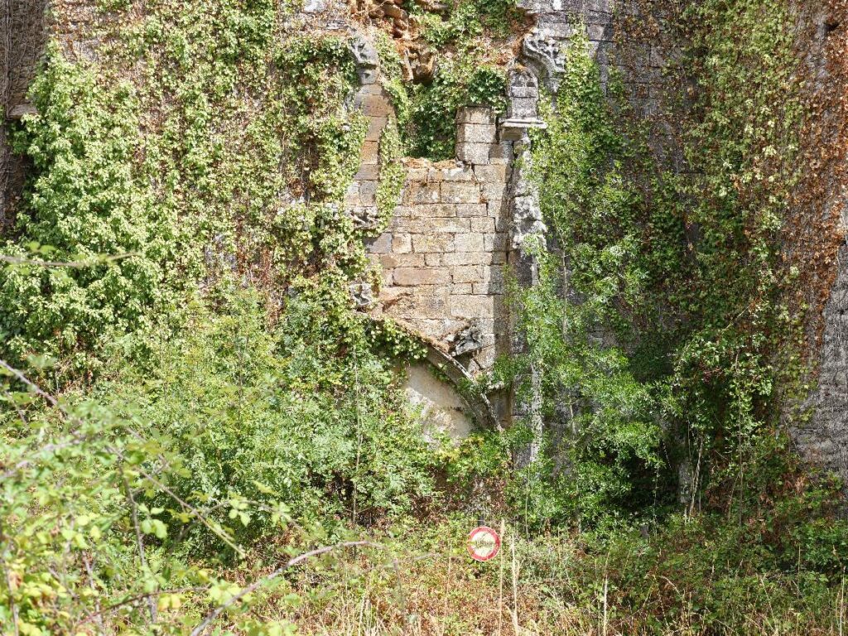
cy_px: 318
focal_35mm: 70
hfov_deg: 27.8
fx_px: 1715
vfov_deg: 21.0
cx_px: 424
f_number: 5
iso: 200
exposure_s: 1/500
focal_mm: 35
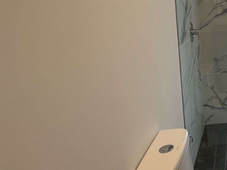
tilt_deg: -9.9
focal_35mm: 37
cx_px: 278
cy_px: 43
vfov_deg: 37.7
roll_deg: -0.4
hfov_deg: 37.1
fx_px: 243
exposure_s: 1/120
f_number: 2.2
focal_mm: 2.22
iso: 40
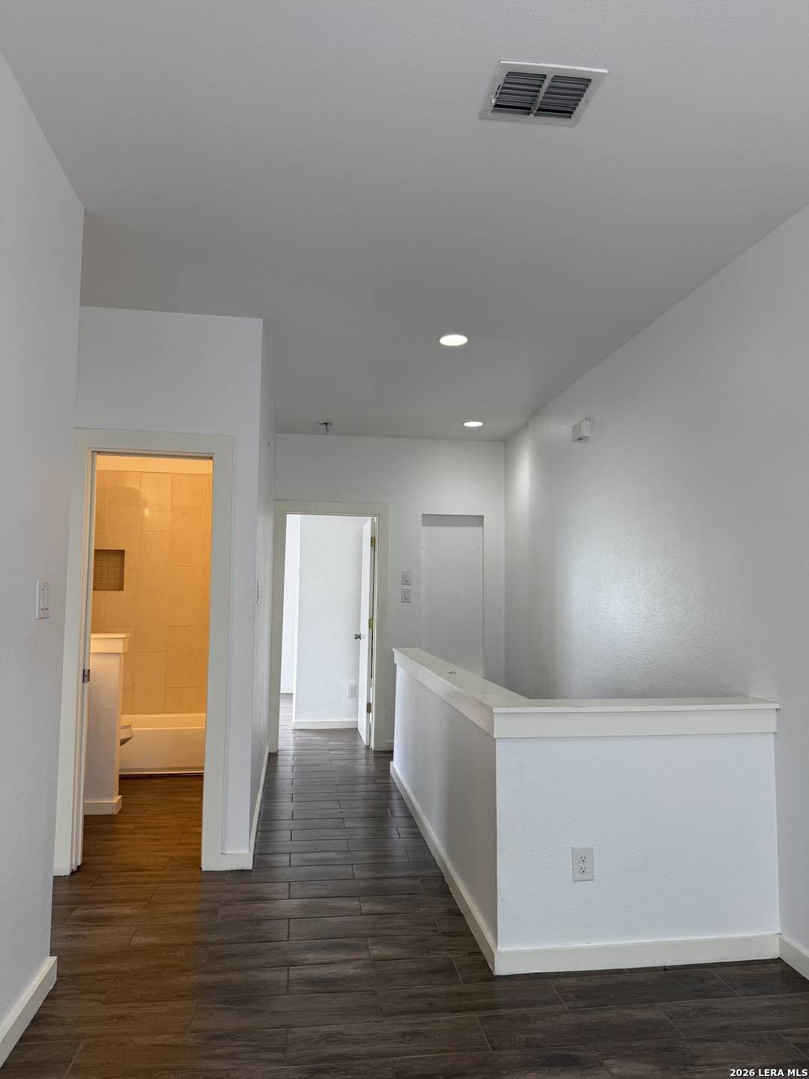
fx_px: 748
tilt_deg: +3.9
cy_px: 540
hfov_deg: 56.8
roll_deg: -1.1
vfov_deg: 71.6
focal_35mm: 24
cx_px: 404
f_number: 1.78
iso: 100
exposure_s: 1/129
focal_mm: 6.76
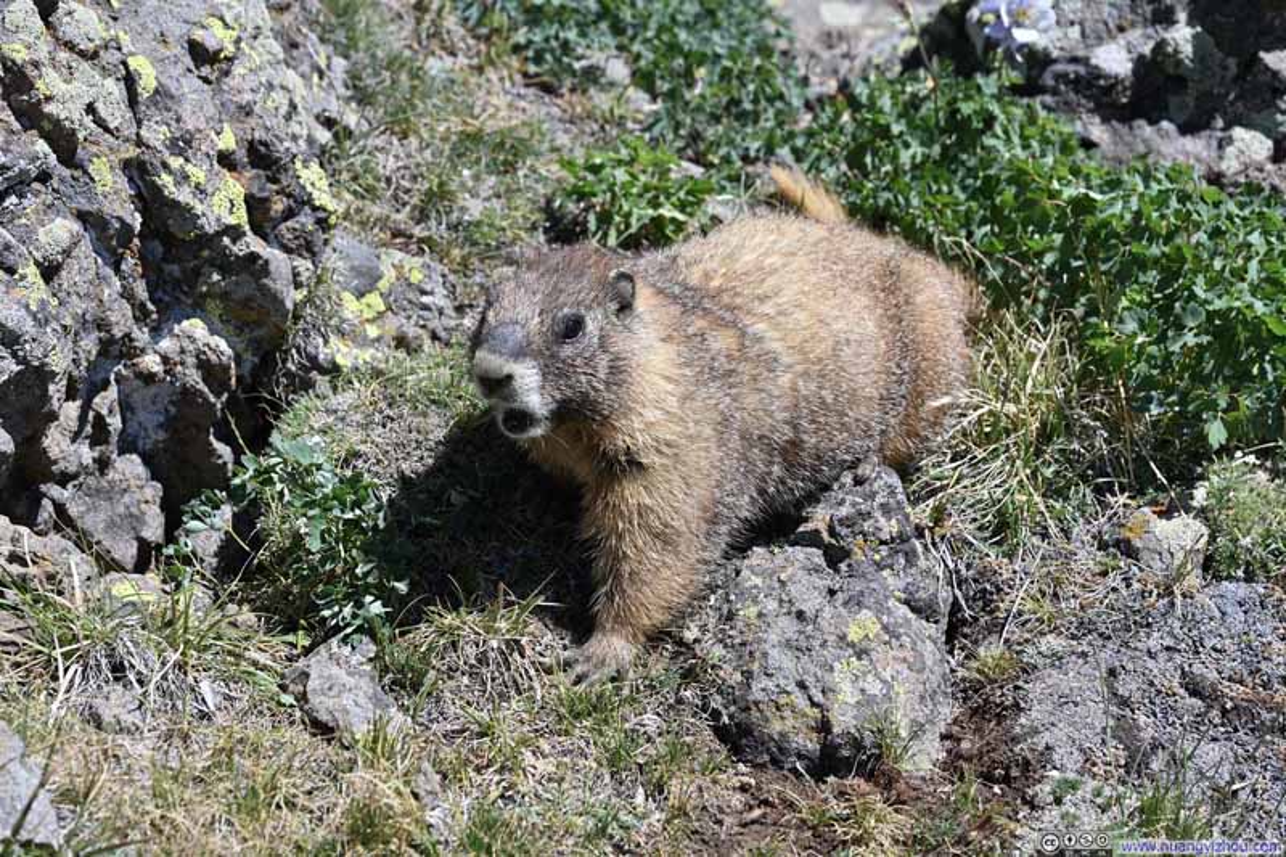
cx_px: 643
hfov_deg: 17.8
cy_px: 428
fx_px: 4107
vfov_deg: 11.9
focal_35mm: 115
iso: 64
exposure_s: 1/250
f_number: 8
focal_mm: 115
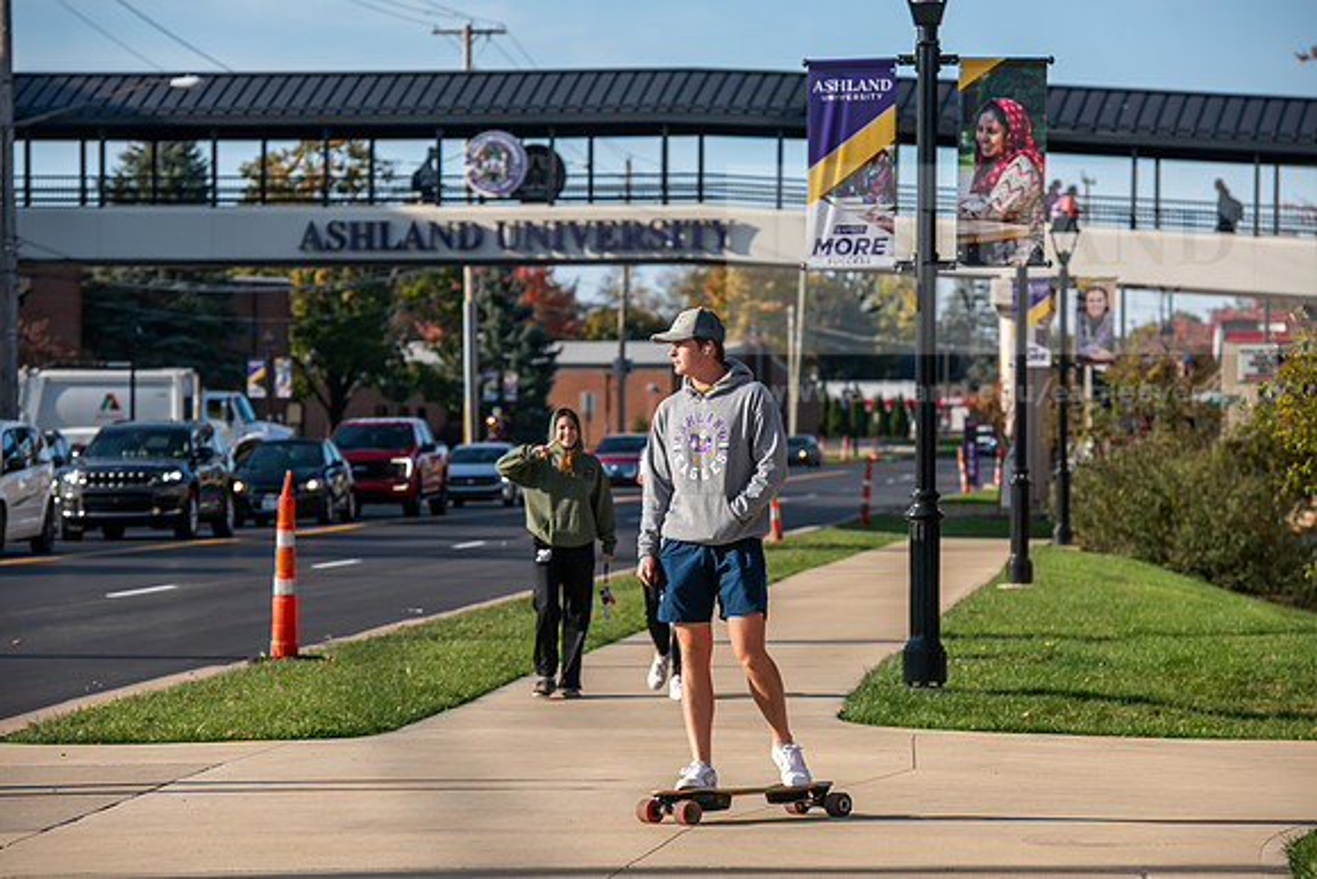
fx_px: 5306
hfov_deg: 14.2
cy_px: 440
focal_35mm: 145
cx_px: 658
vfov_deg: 9.5
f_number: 6.3
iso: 64
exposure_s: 1/400
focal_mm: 145
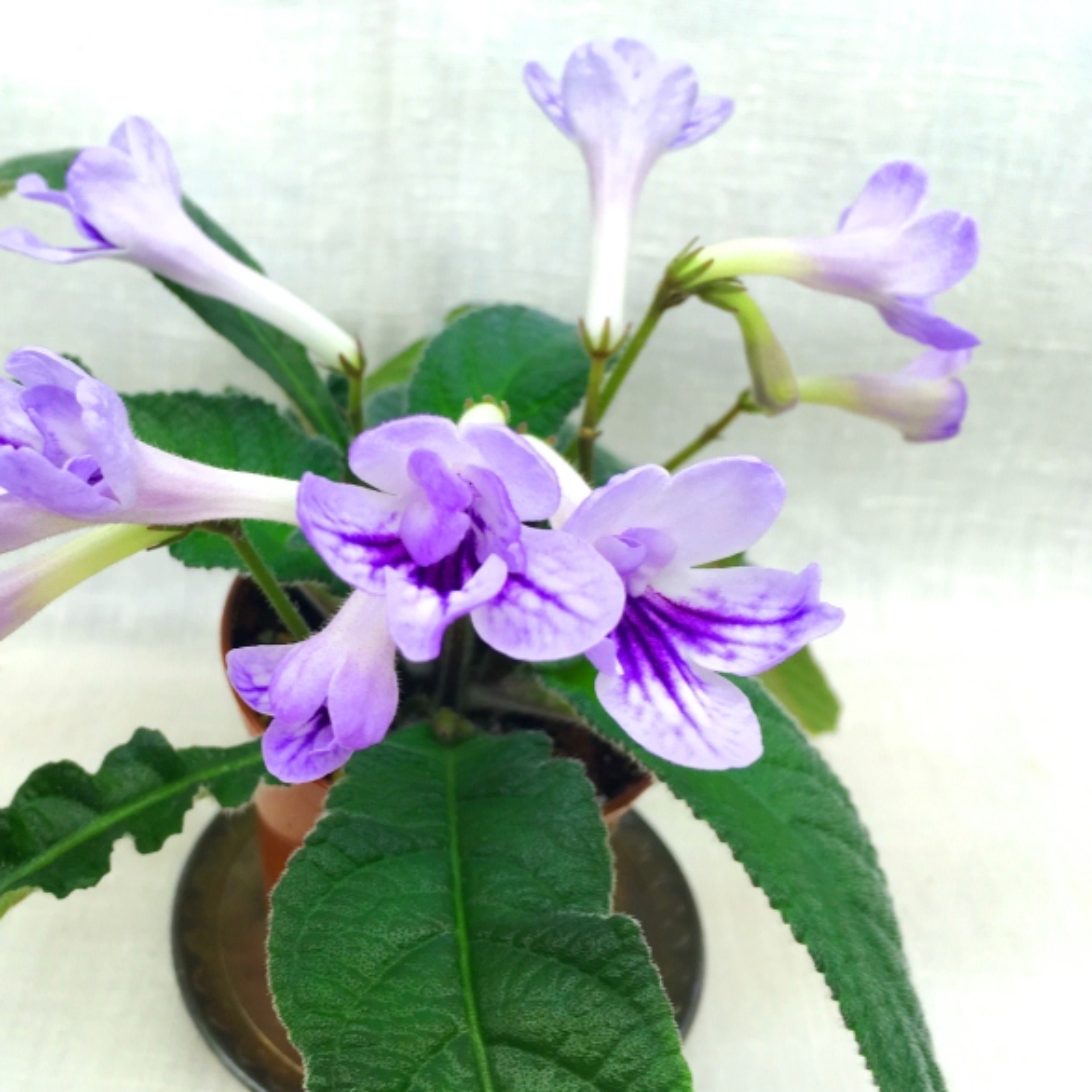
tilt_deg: -33.0
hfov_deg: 46.5
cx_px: 367
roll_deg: -0.8
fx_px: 1249
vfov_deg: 47.2
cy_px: 553
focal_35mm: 35
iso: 25
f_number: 2.2
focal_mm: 4.15
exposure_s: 1/50
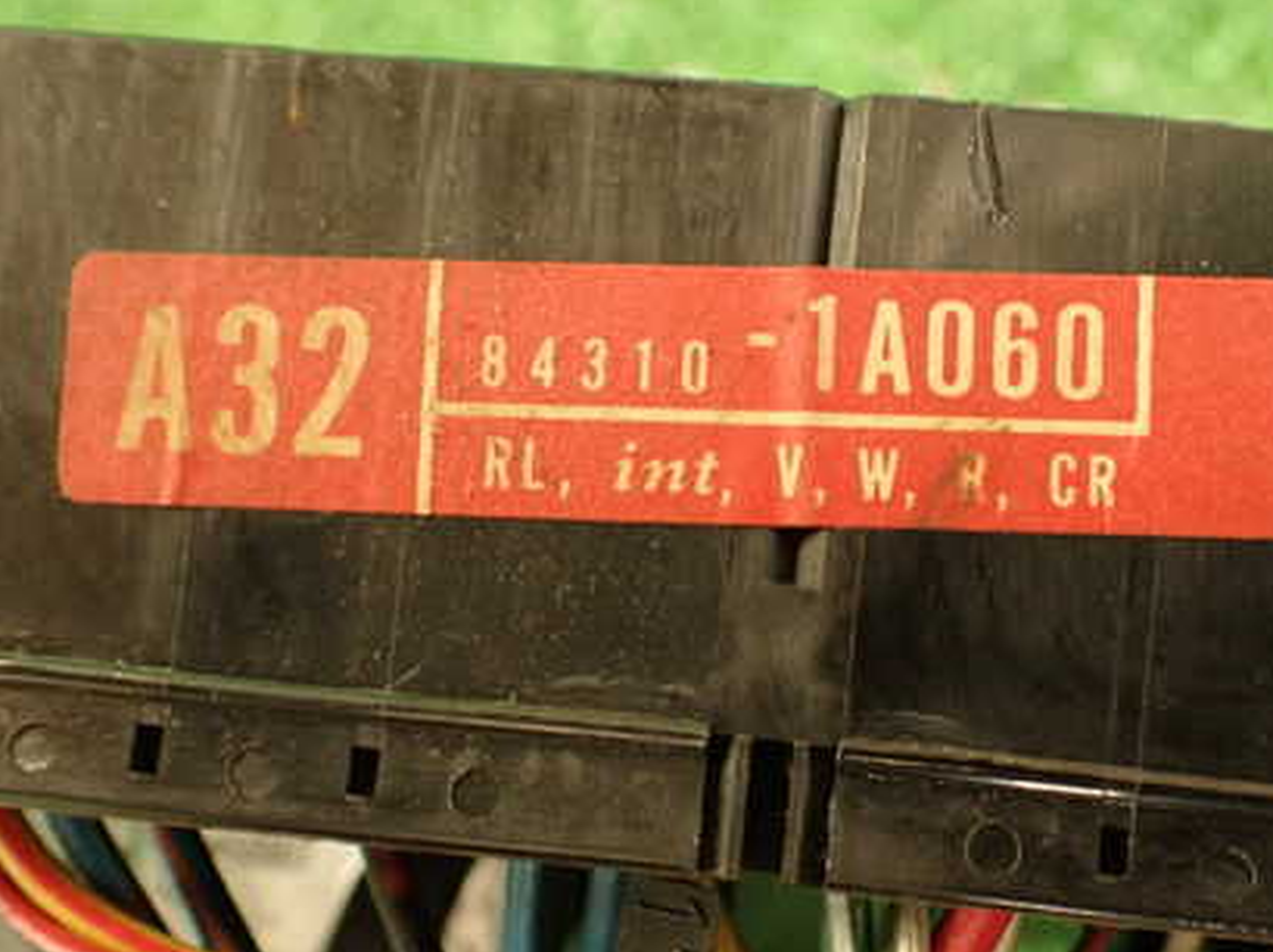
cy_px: 613
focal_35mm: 47
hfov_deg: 40.3
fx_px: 1727
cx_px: 756
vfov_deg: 30.7
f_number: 2.4
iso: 400
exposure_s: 1/30
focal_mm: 5.79
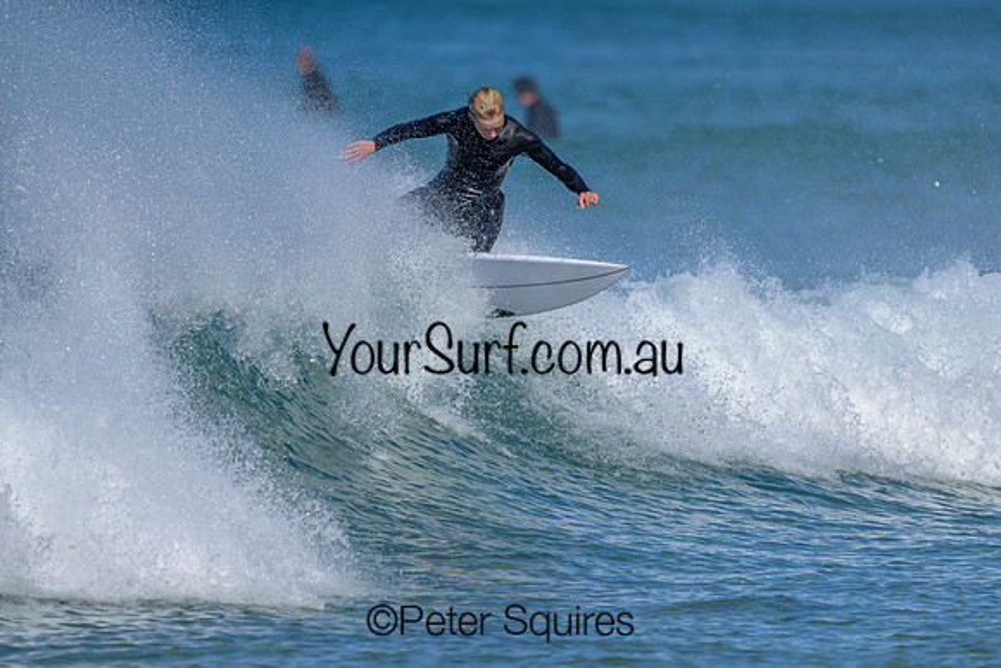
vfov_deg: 1.3
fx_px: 30395
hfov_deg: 1.9
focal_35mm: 1093
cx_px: 520
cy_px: 383
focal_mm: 800
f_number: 6.3
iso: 200
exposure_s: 1/2000
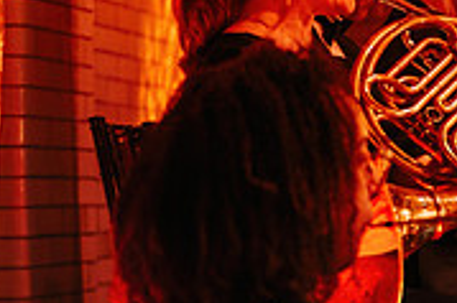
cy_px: 116
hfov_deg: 8.9
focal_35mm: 227
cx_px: 679
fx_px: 2879
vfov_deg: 6.0
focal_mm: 70
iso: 1000
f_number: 2.8
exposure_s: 1/80
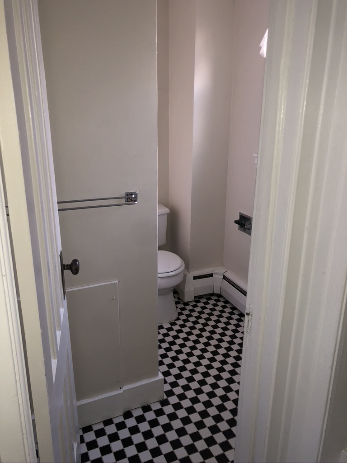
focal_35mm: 28
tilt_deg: -18.0
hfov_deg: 49.7
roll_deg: -0.8
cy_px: 232
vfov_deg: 63.4
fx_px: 374
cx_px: 174
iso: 64
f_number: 1.8
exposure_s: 1/12
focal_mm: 4
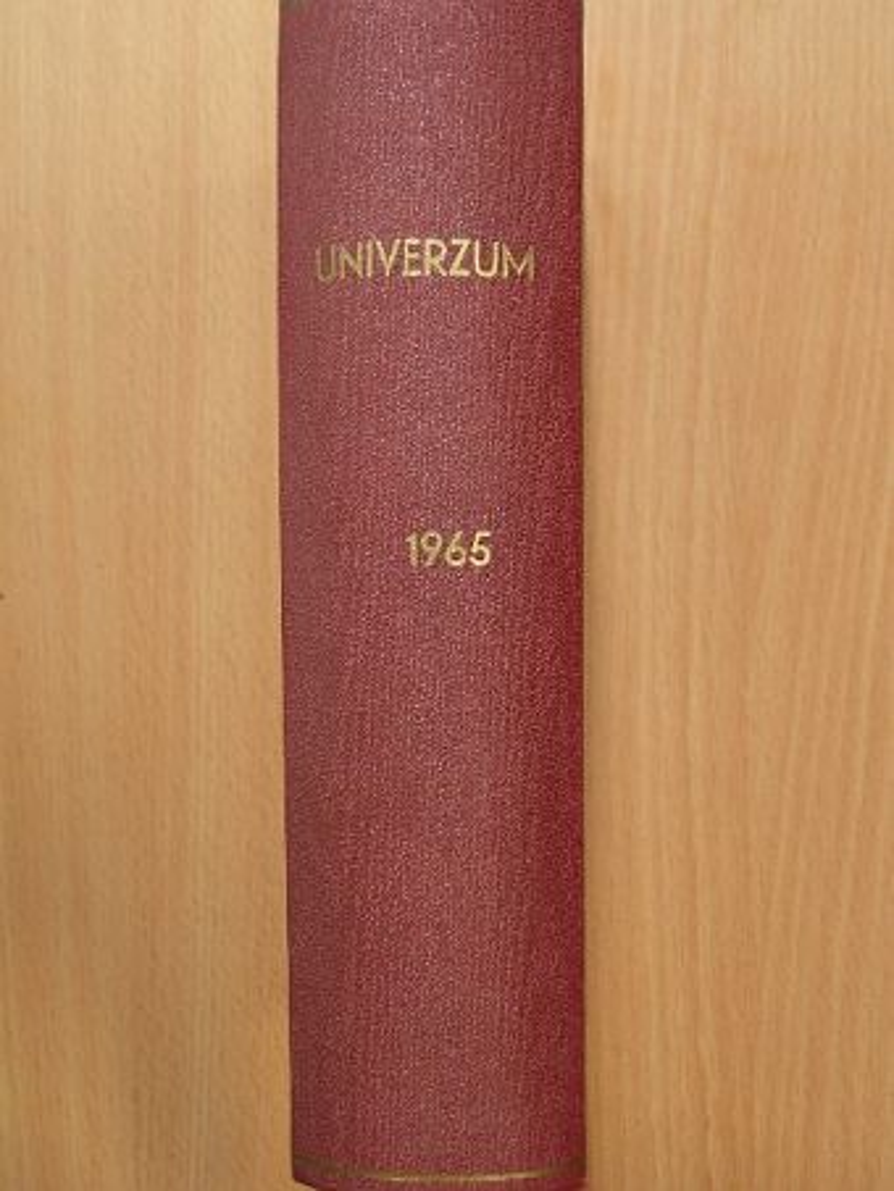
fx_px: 1996
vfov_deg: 33.2
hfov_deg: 25.2
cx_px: 447
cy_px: 596
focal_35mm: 58
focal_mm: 9.7
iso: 50
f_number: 3.5
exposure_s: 1/15
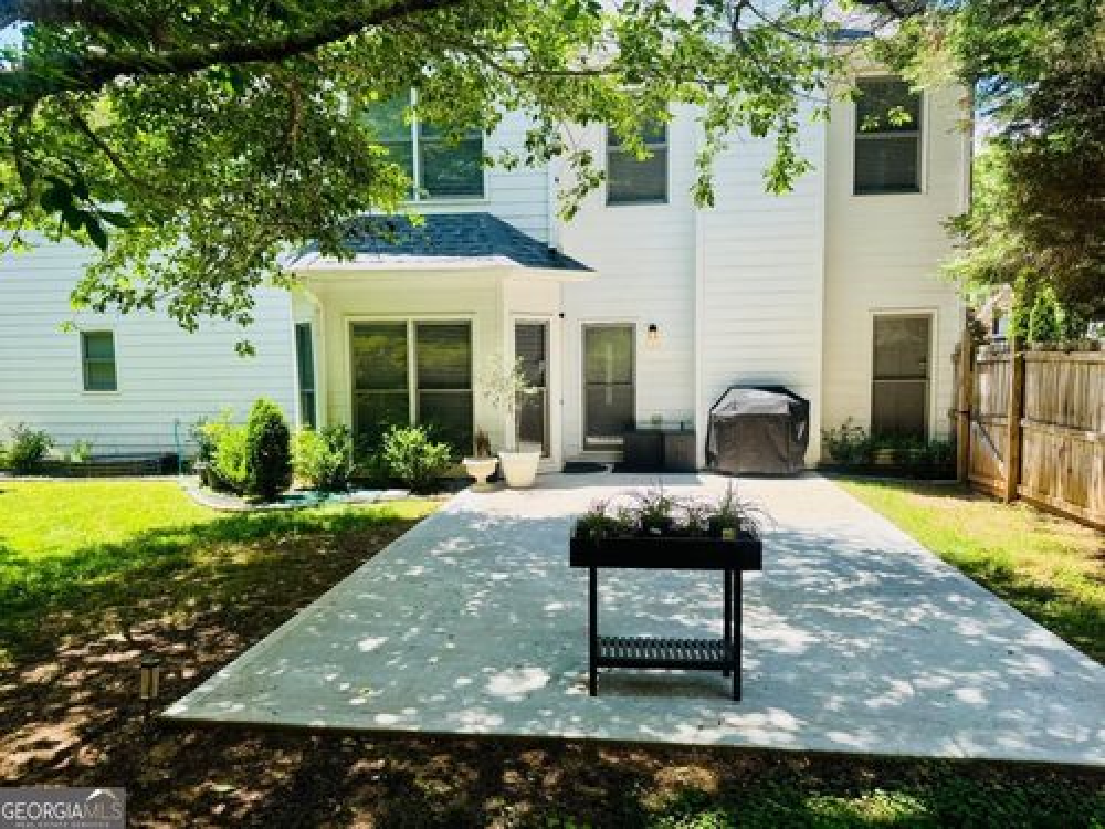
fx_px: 766
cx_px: 552
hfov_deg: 71.6
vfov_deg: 56.8
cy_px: 414
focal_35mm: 24
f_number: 1.78
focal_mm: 6.76
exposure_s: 1/952
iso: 80
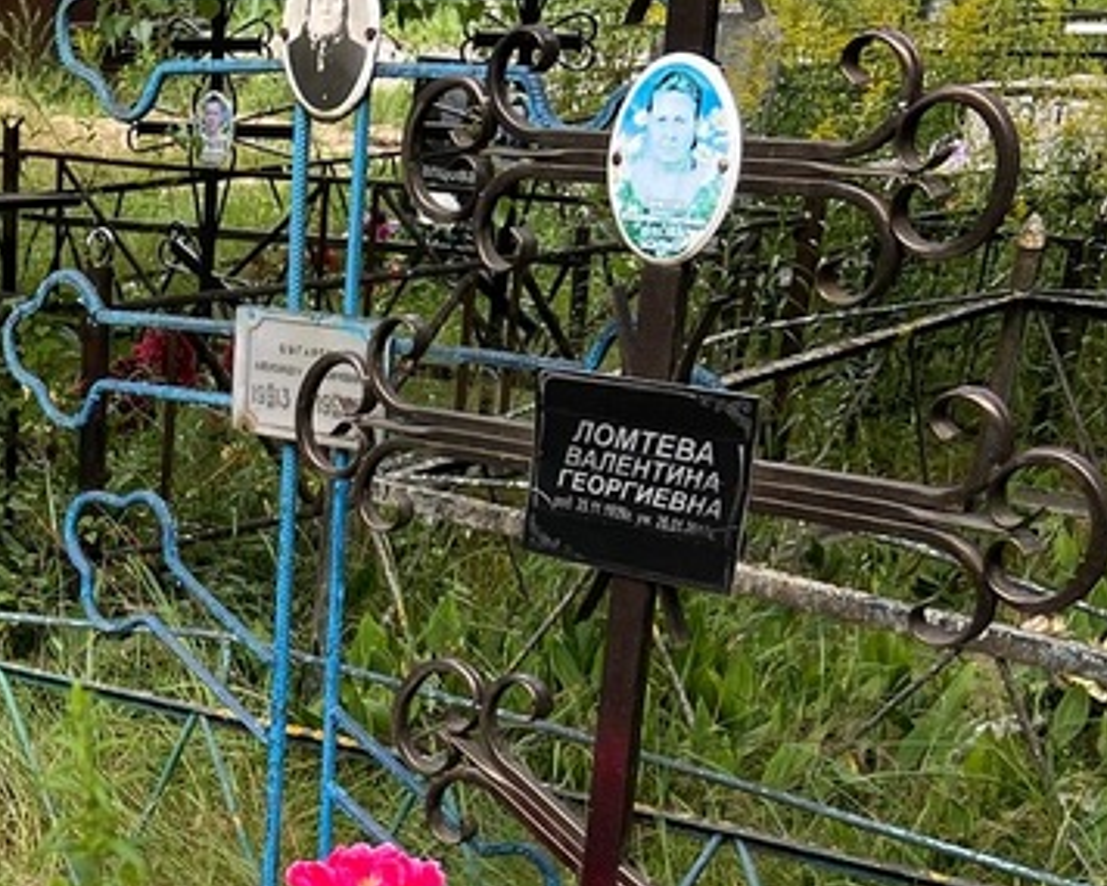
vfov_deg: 20.0
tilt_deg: -23.3
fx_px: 2392
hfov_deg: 23.5
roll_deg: -0.1
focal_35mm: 73
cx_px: -267
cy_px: 992
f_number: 1.5
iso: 50
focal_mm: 5.7
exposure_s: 1/758
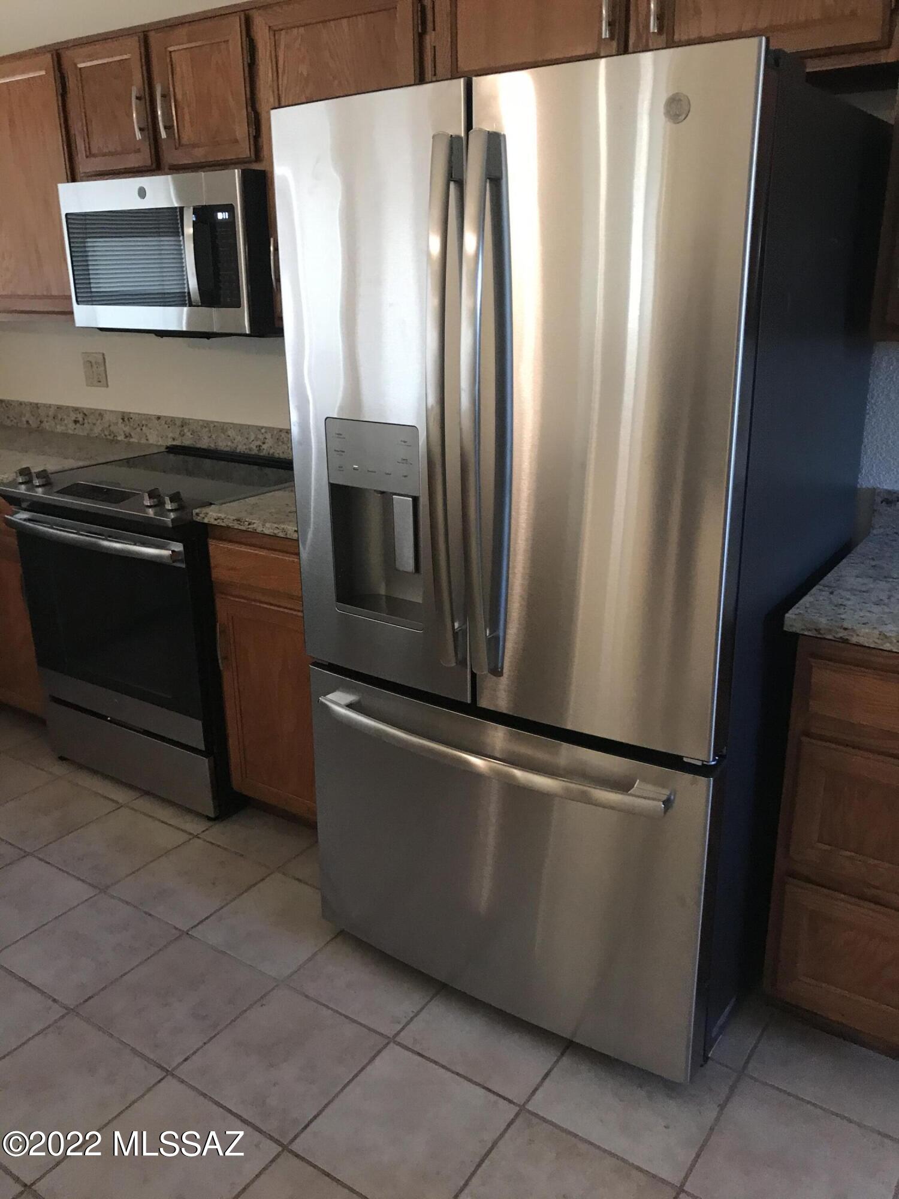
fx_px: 970
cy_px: 600
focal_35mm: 28
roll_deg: +0.7
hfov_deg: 49.7
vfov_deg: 63.4
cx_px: 450
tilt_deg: -18.0
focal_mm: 3.99
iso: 80
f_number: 1.8
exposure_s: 1/15
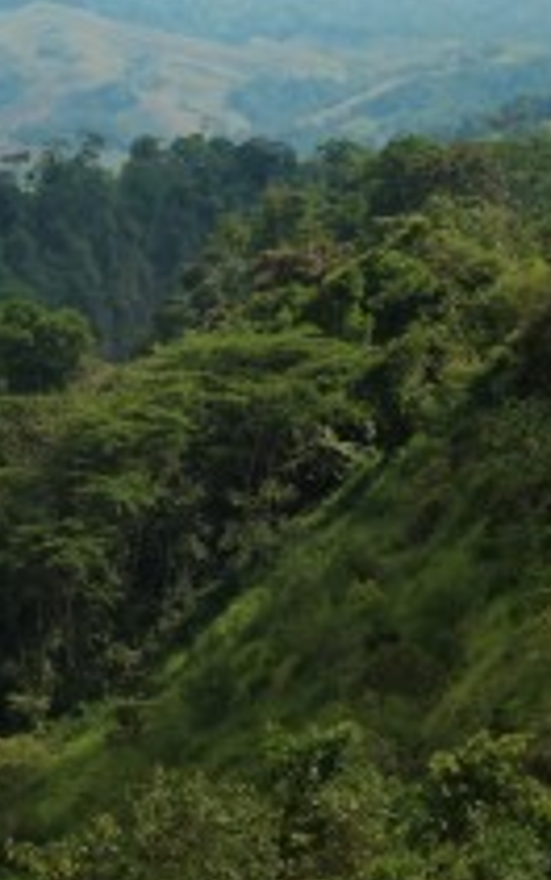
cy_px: 83
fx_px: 3890
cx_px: 150
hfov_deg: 8.1
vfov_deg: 12.8
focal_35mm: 162
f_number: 6.3
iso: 200
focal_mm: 20.4
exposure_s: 1/800
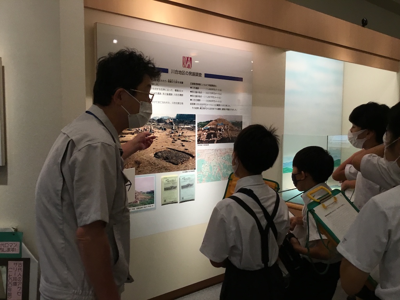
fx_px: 358
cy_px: 150
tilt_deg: -3.4
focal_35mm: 31
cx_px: 200
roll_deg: -0.2
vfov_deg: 45.4
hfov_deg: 58.4
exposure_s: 1/30
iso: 32
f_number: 2.4
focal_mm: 3.3
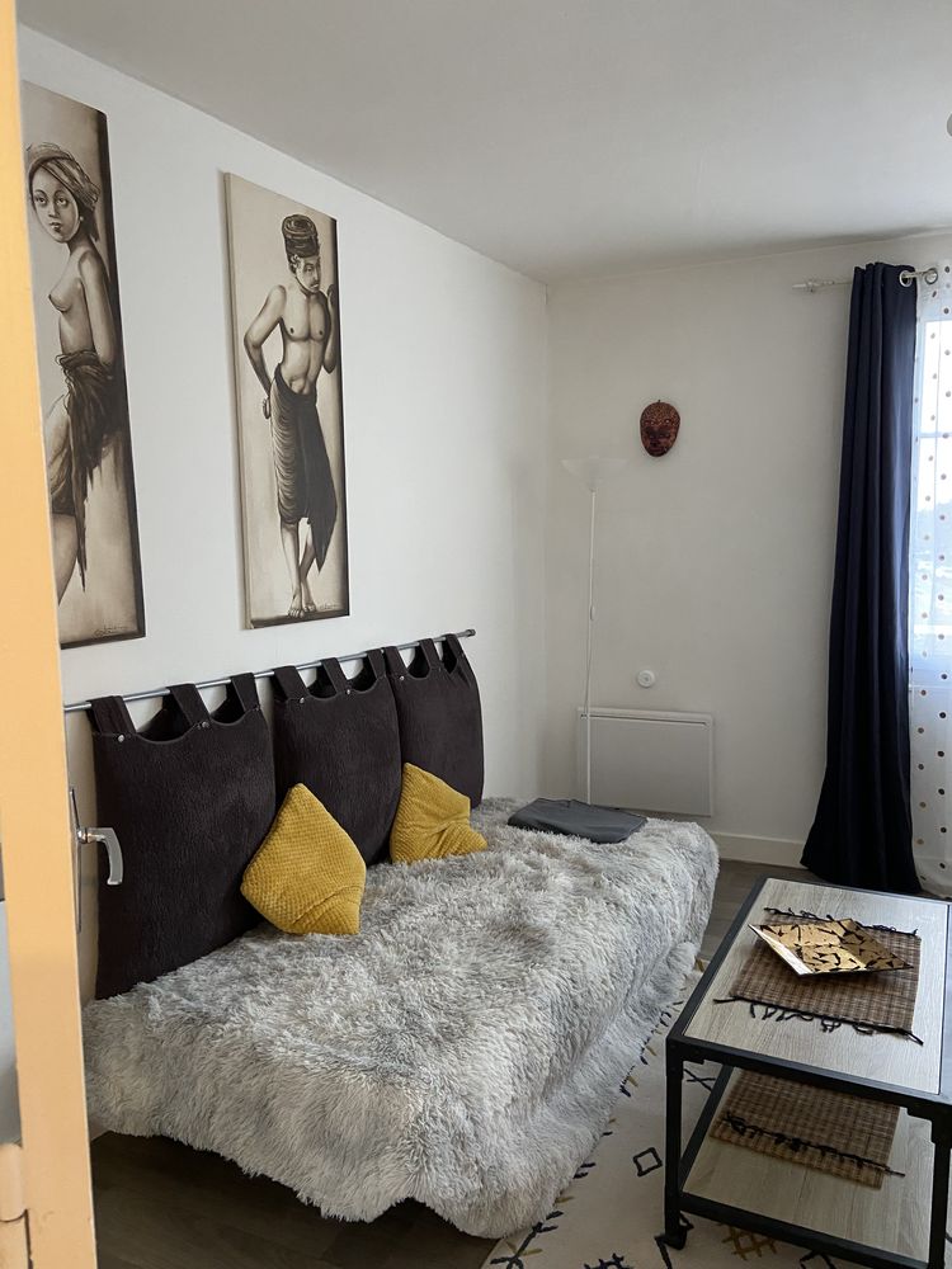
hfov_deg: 53.1
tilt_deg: -5.6
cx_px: 476
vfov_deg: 67.3
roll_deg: +0.3
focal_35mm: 26
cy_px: 634
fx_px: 953
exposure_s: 1/50
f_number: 1.8
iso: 320
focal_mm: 4.25
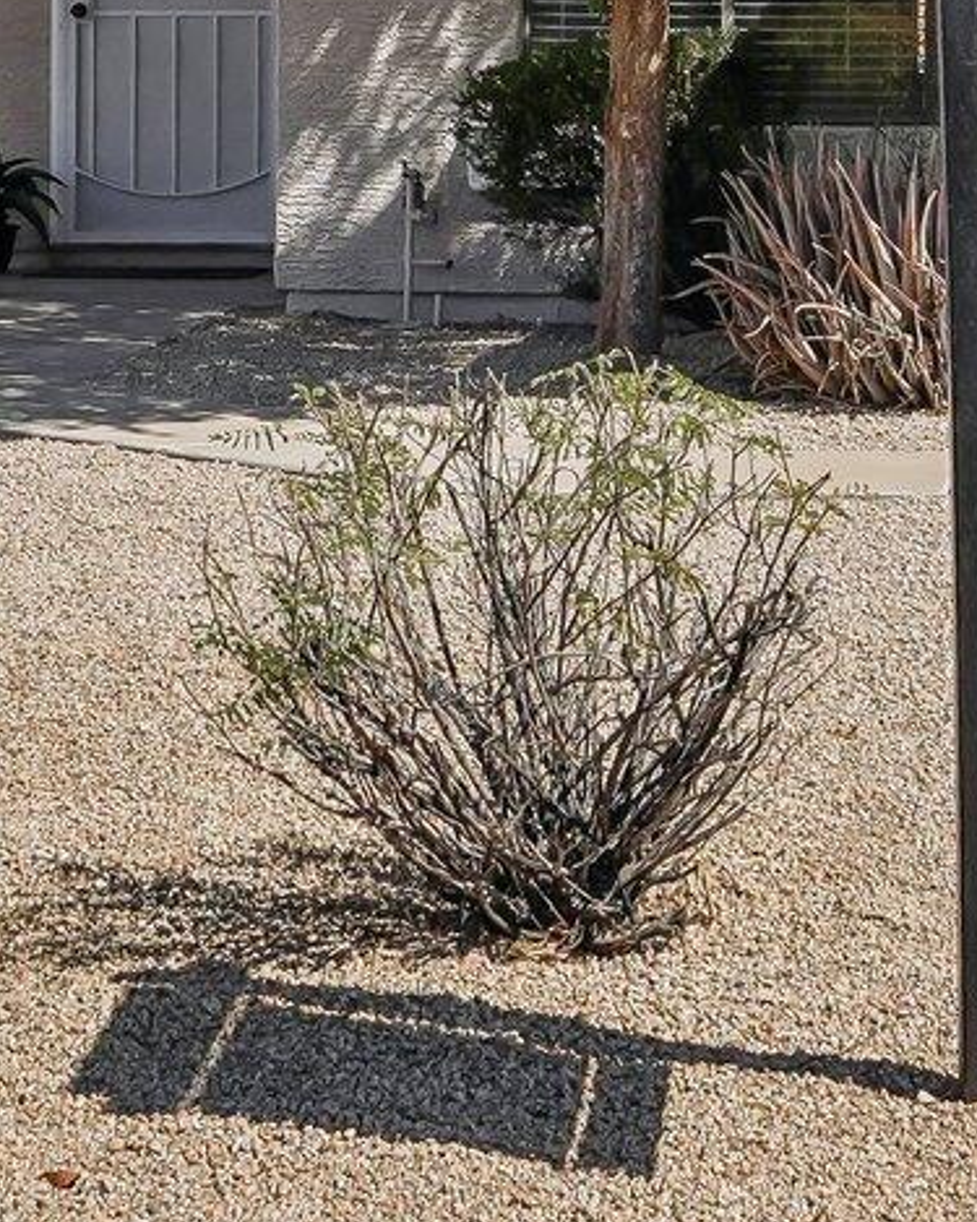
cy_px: -491
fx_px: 4521
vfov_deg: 14.6
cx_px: 956
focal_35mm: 125
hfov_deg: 12.2
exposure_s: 1/1600
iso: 400
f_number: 8
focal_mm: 30.5
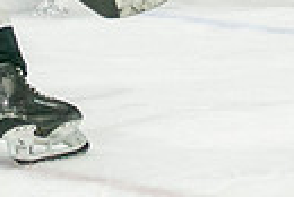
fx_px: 5224
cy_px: -174
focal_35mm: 639
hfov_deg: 3.2
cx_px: -42
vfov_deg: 2.2
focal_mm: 70
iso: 800
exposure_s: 1/640
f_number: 3.2
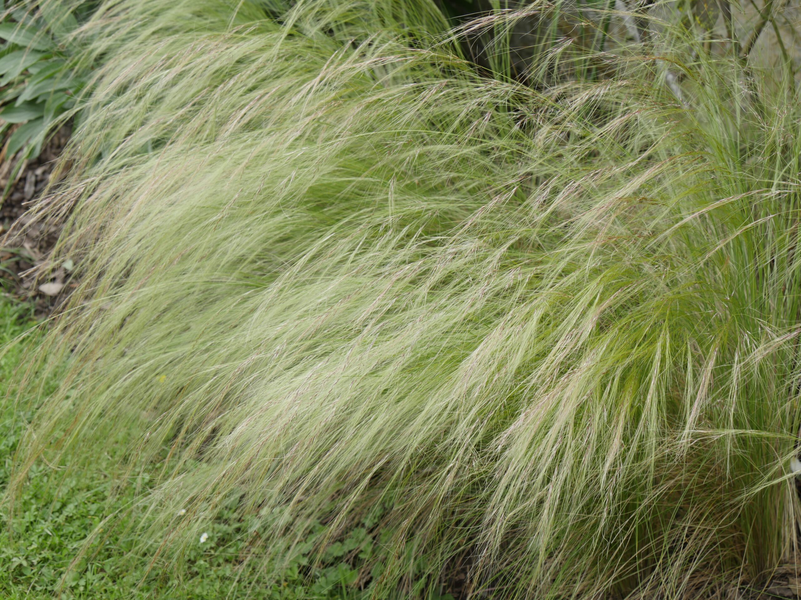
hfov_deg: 30.3
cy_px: 300
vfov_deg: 22.9
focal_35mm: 64
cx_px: 400
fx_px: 1481
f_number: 5.6
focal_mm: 32
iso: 200
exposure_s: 1/200
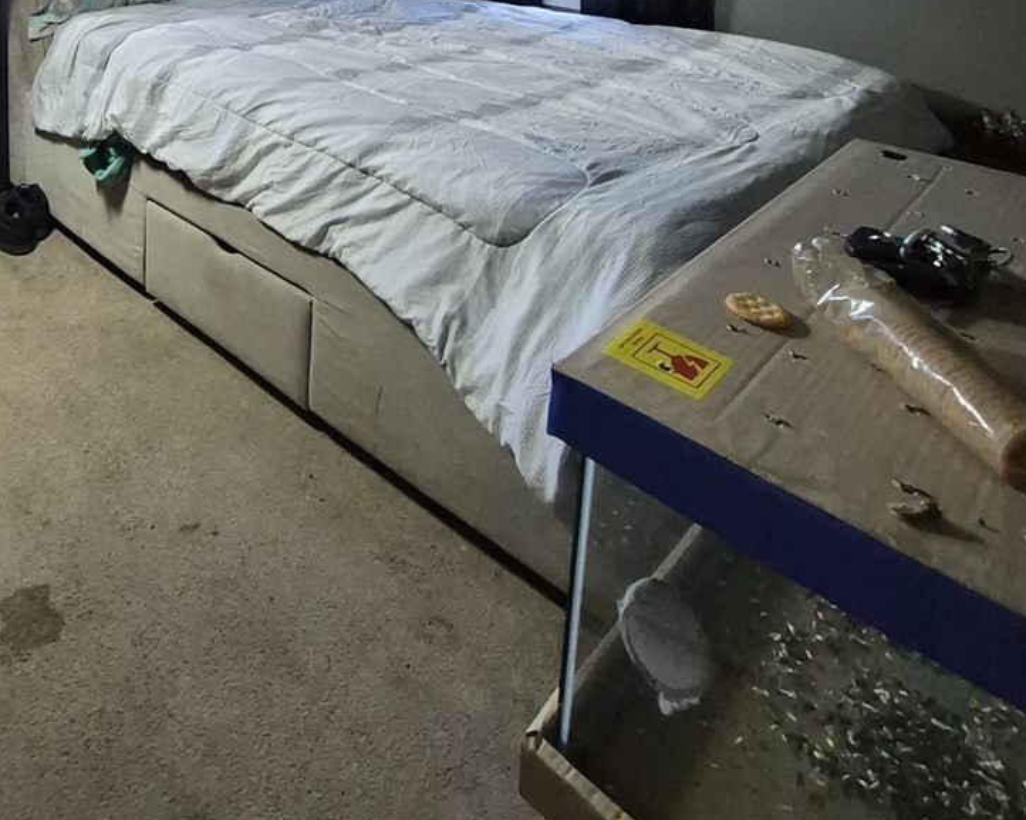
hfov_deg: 60.1
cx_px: 237
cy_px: -16
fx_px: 820
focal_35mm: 27
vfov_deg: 44.5
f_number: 2.2
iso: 1250
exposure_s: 1/40
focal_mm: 1.74
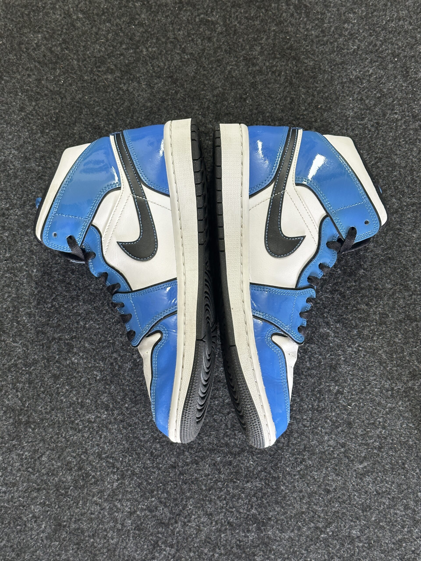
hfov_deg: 30.3
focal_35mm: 48
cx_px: 210
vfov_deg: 39.7
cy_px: 280
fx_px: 778
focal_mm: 6.86
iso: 160
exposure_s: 1/50
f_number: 1.78
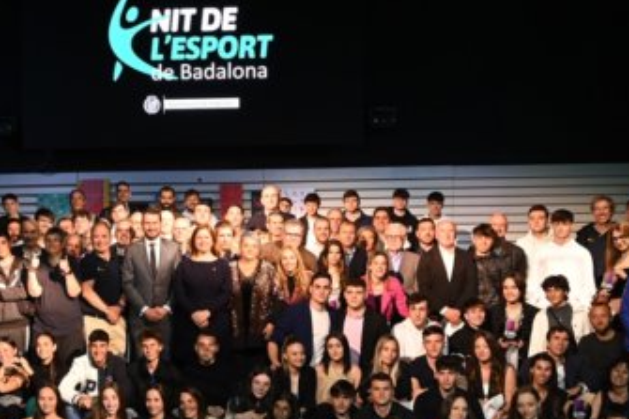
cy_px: 297
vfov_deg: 24.4
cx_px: 116
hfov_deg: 35.0
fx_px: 960
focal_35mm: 55
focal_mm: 24
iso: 2000
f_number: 8
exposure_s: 1/125
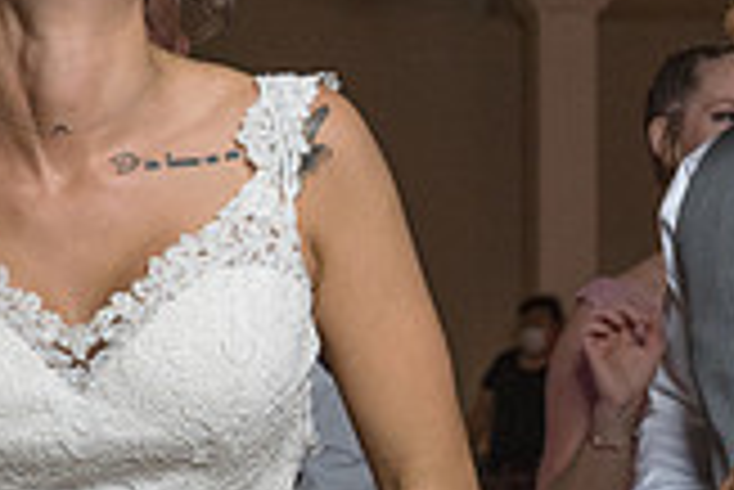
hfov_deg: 10.1
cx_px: 630
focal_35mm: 203
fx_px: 4143
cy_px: 191
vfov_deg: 6.8
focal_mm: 49
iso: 2000
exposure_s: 1/200
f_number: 5.6
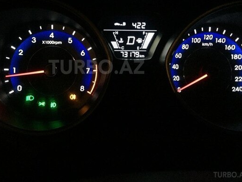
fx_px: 259
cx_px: 96
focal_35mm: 37
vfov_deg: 38.4
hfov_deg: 49.8
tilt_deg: -14.4
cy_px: 67
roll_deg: -2.0
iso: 400
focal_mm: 4.15
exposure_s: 1/17
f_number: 2.2
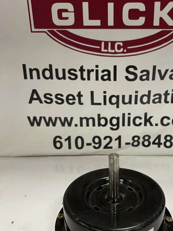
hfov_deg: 35.7
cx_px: 112
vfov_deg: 46.6
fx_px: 267
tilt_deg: -24.9
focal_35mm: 40
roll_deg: -1.8
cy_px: 135
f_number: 1.6
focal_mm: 4.2
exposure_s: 1/60
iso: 200
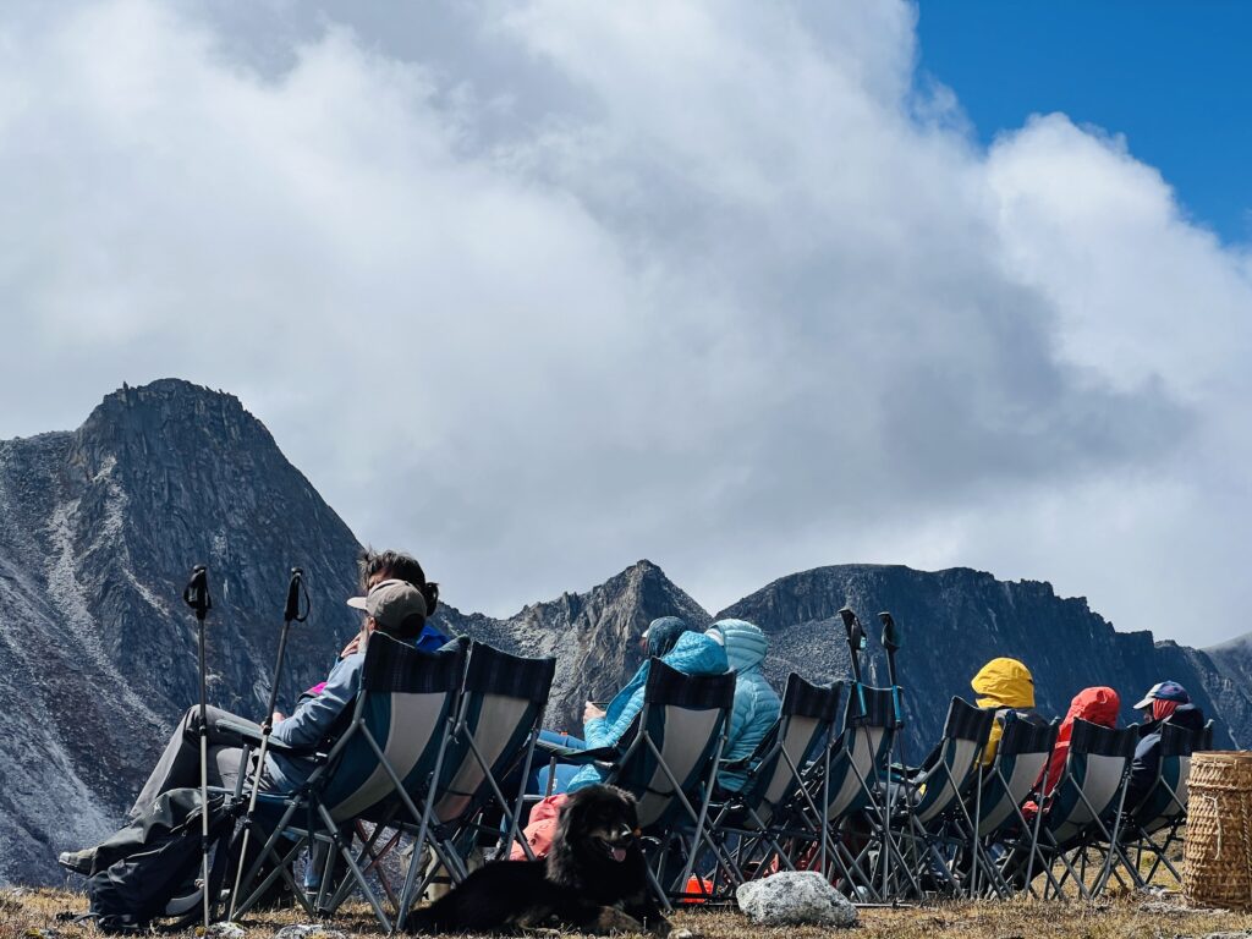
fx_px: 2785
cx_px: 626
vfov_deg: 19.1
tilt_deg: +3.9
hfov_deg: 25.3
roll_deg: -2.9
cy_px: 470
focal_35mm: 77
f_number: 2.8
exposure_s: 1/1815
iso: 32
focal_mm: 9
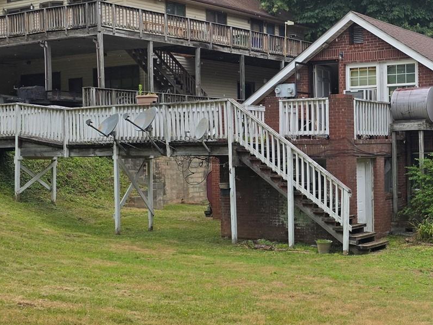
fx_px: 738
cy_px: 180
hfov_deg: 31.4
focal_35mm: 59
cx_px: 378
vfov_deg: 24.8
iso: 80
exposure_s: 1/1636
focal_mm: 6.3
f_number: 1.7
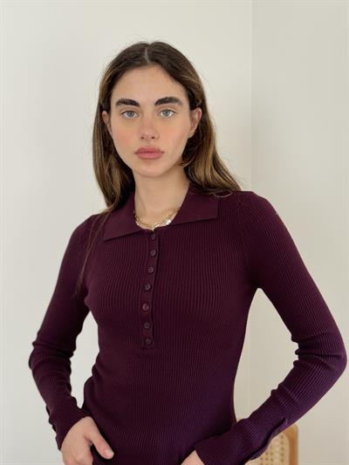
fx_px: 645
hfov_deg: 30.3
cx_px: 174
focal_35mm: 48
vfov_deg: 39.6
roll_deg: -0.3
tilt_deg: -2.7
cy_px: 232
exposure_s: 1/121
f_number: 1.78
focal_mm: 6.76
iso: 80
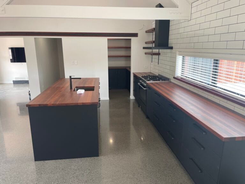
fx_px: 184
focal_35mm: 26
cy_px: 92
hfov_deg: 67.3
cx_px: 122
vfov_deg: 53.1
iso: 64
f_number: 1.6
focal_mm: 4.2
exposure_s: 1/121
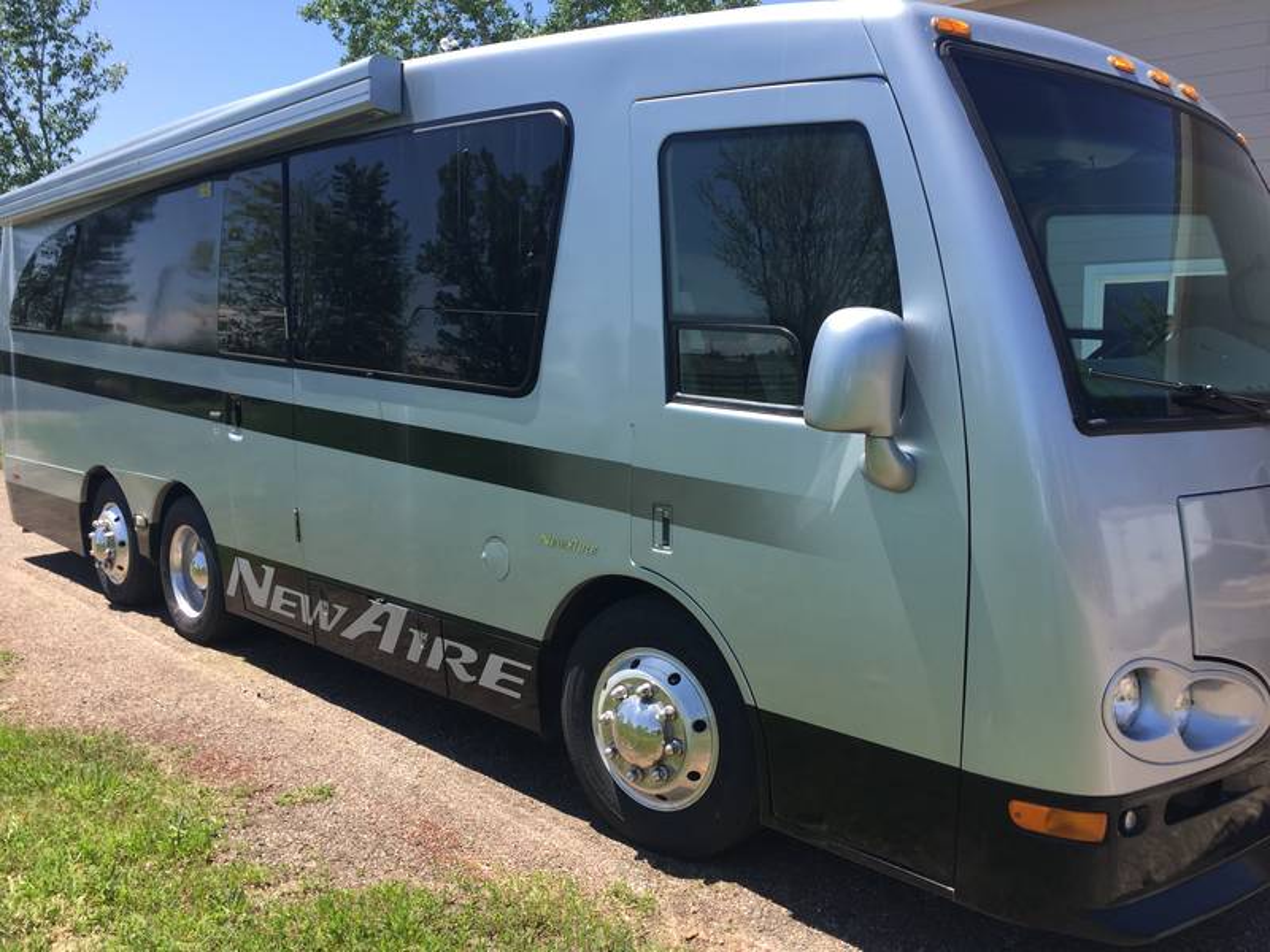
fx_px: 1064
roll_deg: -1.1
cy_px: 476
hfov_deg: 61.7
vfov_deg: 48.2
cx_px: 635
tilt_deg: -5.6
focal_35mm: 29
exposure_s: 1/860
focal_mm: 4.15
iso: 32
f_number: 2.2
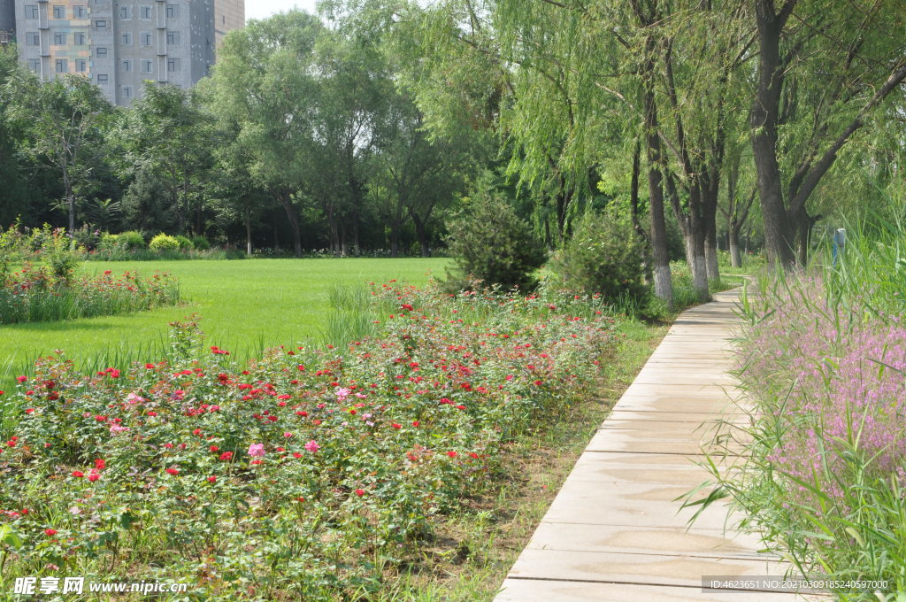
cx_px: 453
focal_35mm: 63
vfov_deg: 21.5
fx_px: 1583
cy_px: 301
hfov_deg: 31.9
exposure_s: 1/160
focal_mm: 42
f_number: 13
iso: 320
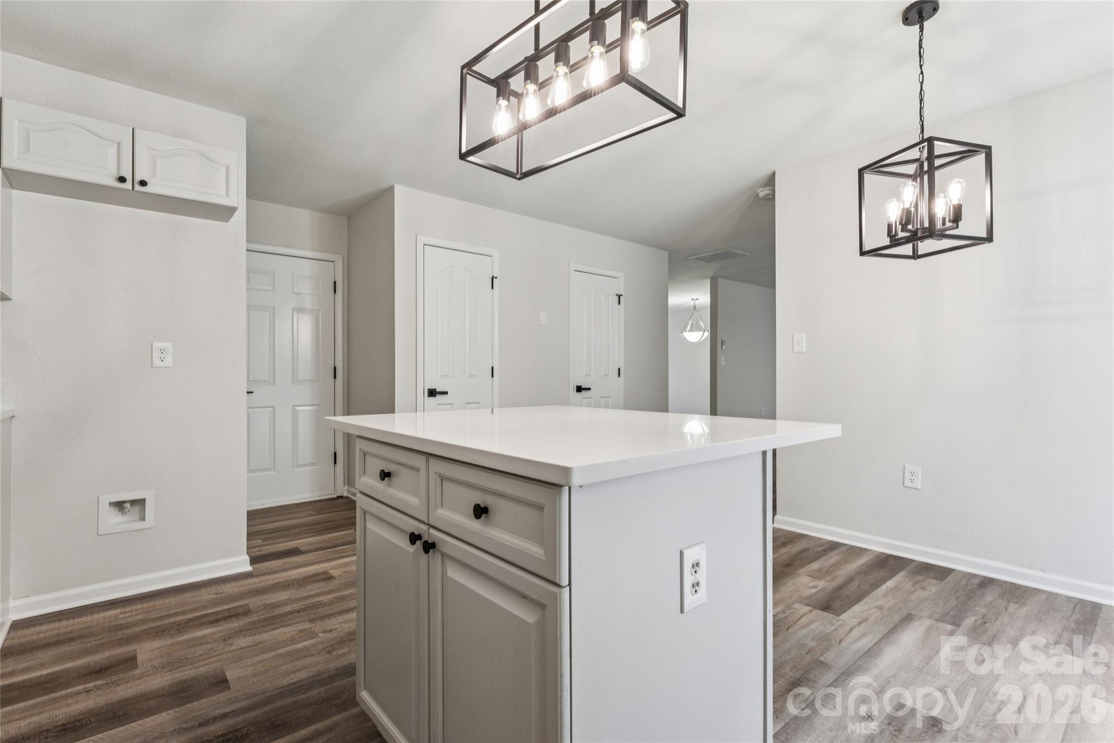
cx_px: 557
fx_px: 520
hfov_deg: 94.0
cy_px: 372
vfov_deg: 71.1
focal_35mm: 17
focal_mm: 16.8
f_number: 13
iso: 100
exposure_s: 1/1.67
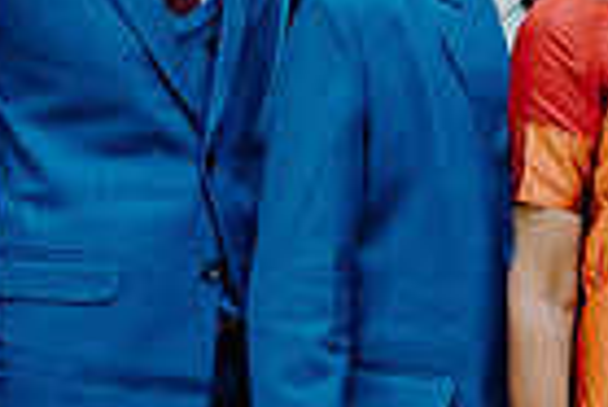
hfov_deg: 12.4
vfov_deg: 8.9
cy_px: 208
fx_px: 2604
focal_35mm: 154
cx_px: 1002
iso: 2500
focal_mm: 37
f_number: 5
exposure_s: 1/160
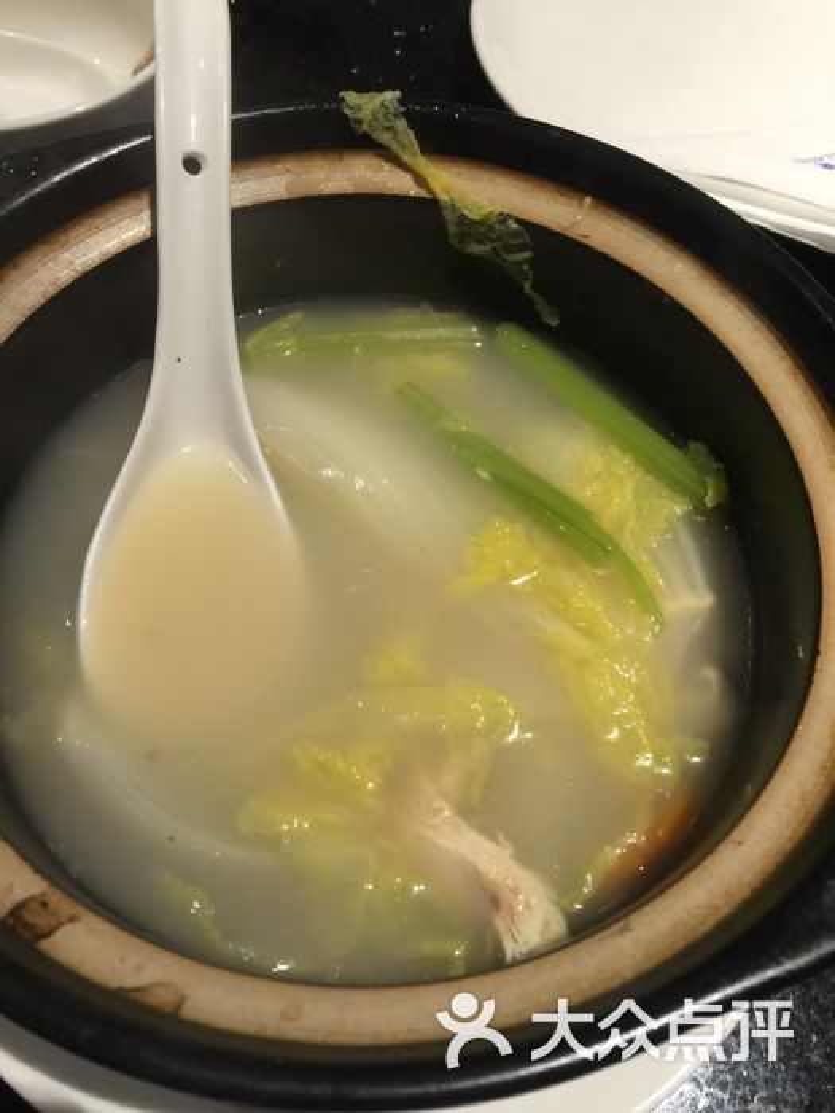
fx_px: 933
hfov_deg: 48.2
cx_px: 418
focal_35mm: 29
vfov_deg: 61.7
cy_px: 556
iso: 64
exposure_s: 1/17
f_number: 2.2
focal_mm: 4.15
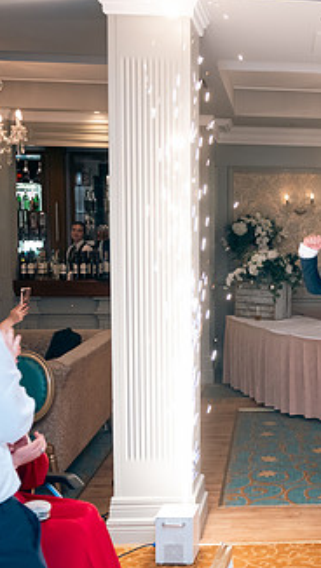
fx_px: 815
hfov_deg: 20.9
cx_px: 377
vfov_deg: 38.4
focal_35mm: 54
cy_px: 318
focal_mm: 29
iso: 640
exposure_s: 1/160
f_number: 3.5
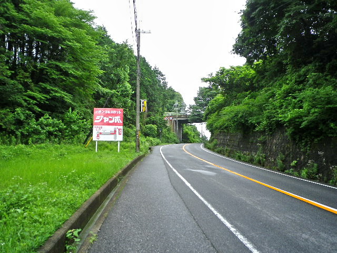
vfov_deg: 49.7
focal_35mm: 28
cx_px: 168
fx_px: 273
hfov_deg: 63.4
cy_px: 126
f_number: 3.5
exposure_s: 1/100
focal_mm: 5.05
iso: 80
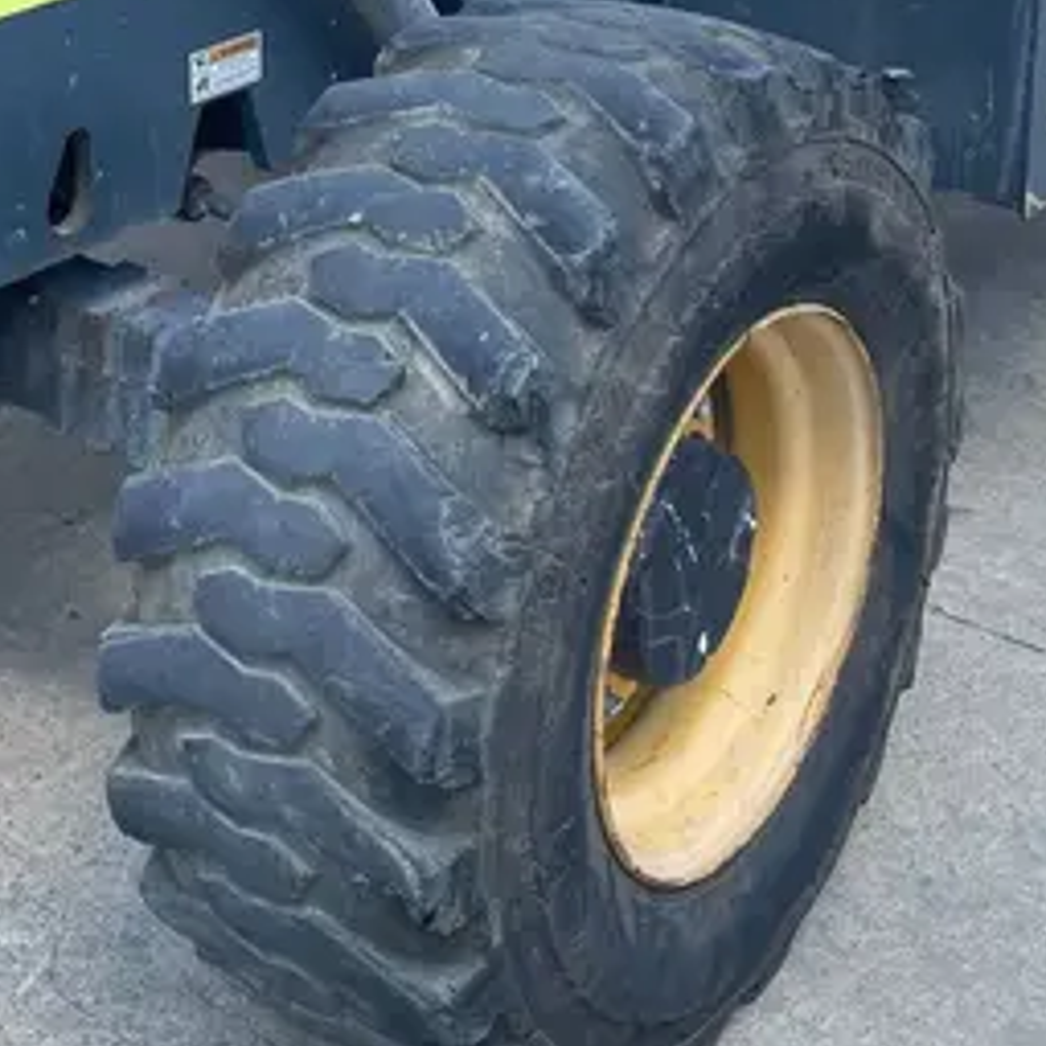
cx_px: 418
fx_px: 2256
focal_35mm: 66
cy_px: -76
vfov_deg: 24.5
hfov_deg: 26.0
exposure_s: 1/1304
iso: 32
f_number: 1.6
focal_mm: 4.2
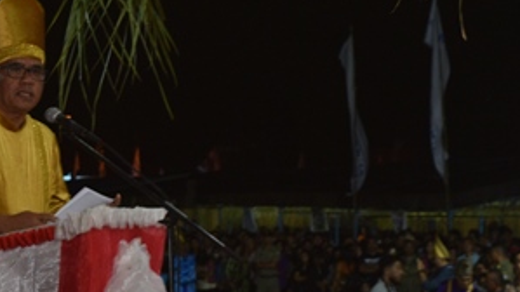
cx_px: 160
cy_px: 166
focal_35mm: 185
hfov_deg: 11.6
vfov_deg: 6.6
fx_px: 2552
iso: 800
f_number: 7.1
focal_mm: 55
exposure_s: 1/20
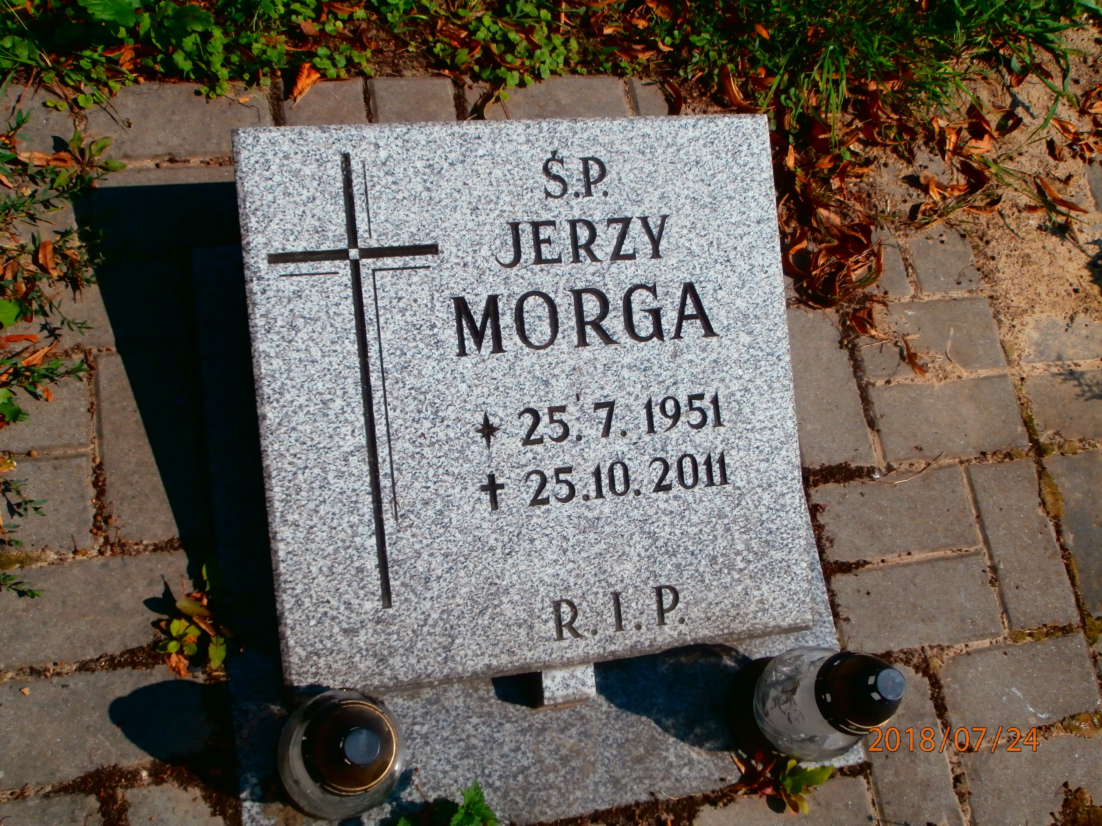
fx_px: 1210
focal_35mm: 38
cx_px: 551
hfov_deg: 49.0
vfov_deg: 37.7
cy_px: 413
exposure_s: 1/1250
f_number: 3.9
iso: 100
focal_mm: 6.67
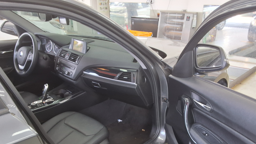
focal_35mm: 33
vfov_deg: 35.1
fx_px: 224
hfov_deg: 59.5
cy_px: 103
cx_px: 133
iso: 50
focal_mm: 2.91
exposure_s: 1/60
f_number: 1.9
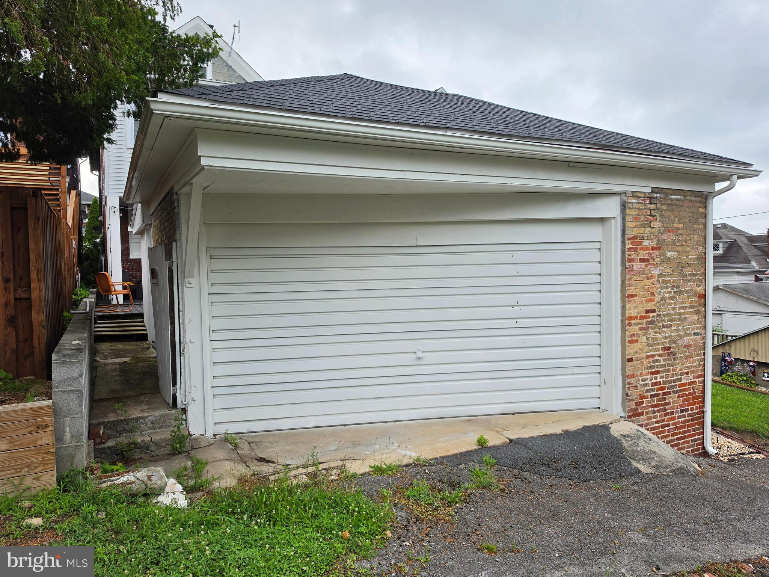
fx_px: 511
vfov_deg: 58.9
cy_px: 288
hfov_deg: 73.9
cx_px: 384
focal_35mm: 23
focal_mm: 6.5
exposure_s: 1/2851
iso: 64
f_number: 1.4
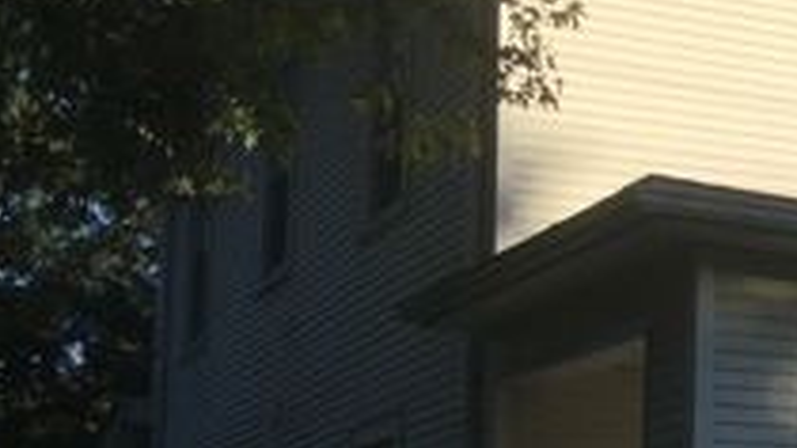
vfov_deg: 11.7
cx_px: 987
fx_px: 2176
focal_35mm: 103
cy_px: 372
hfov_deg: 19.4
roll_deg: +0.2
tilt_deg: +9.2
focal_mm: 3.3
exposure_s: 1/1538
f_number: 2.4
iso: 25
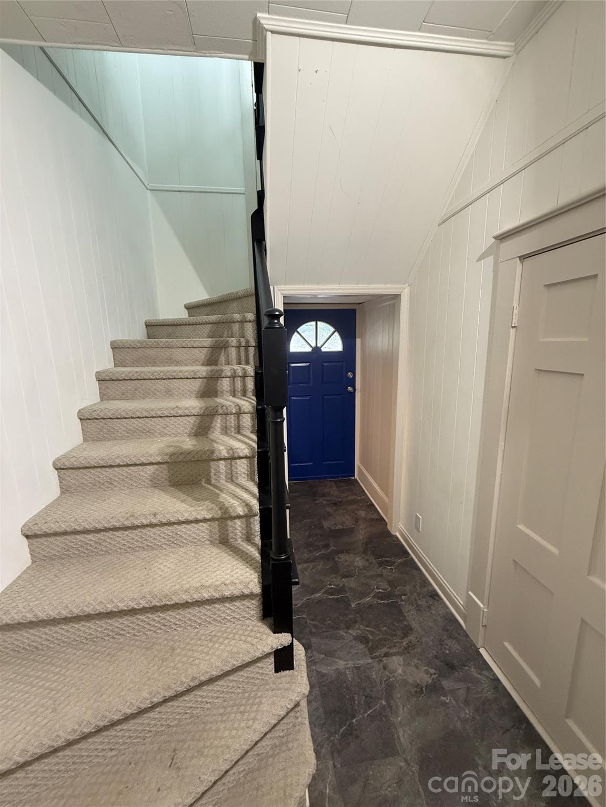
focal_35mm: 14
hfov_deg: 85.7
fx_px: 327
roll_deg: +1.5
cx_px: 303
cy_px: 404
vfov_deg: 102.1
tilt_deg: -11.0
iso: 500
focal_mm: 2.22
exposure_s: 1/120
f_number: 2.2
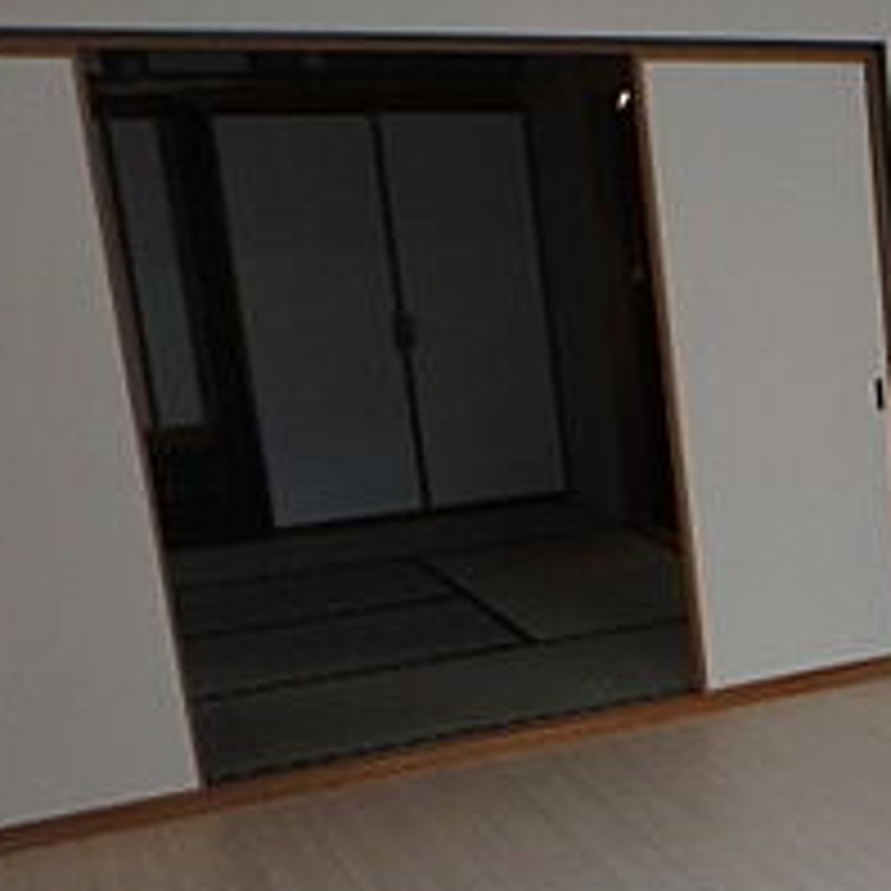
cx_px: 1300
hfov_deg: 23.5
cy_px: 634
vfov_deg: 28.3
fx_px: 1747
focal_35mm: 60
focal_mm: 3.7
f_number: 3.5
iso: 200
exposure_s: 1/60
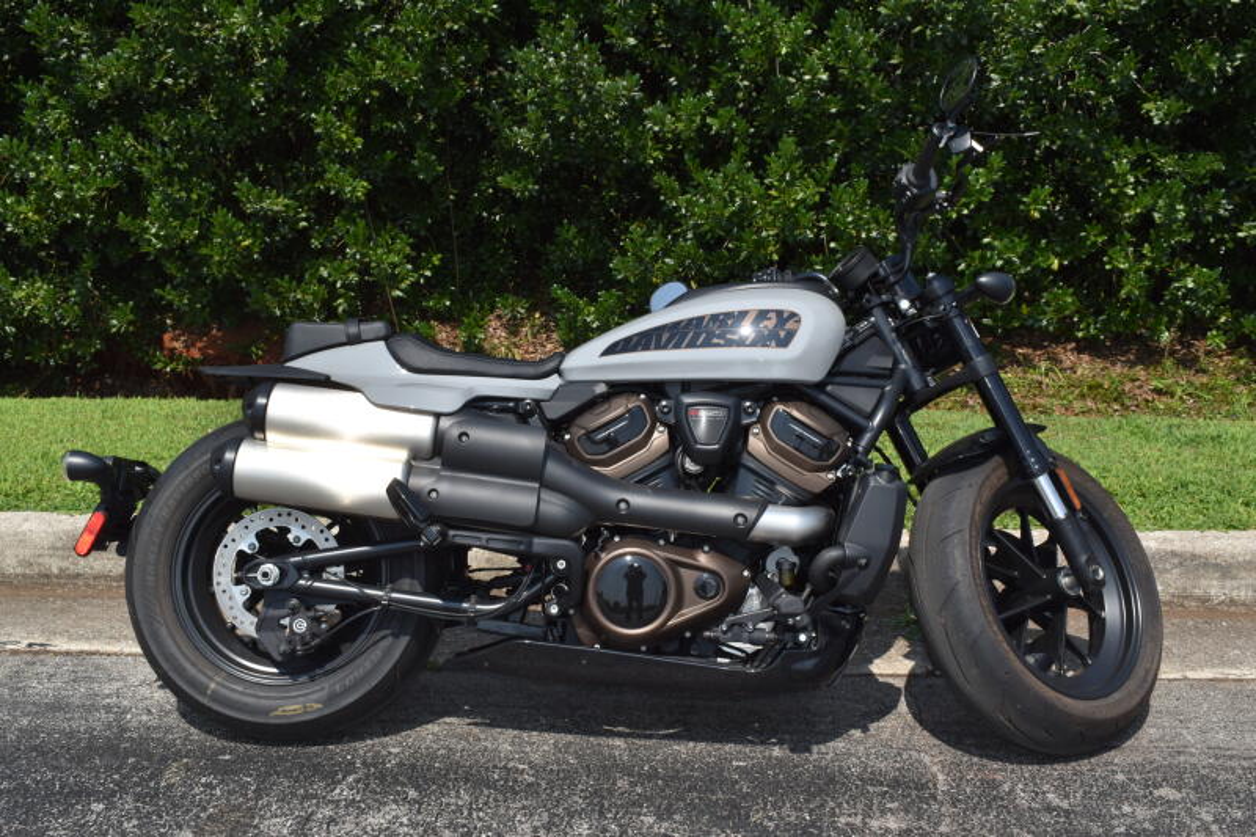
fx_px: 1360
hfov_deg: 49.6
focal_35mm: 39
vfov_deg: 34.2
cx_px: 628
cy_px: 418
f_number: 14
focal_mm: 26
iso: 100
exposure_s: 1/200
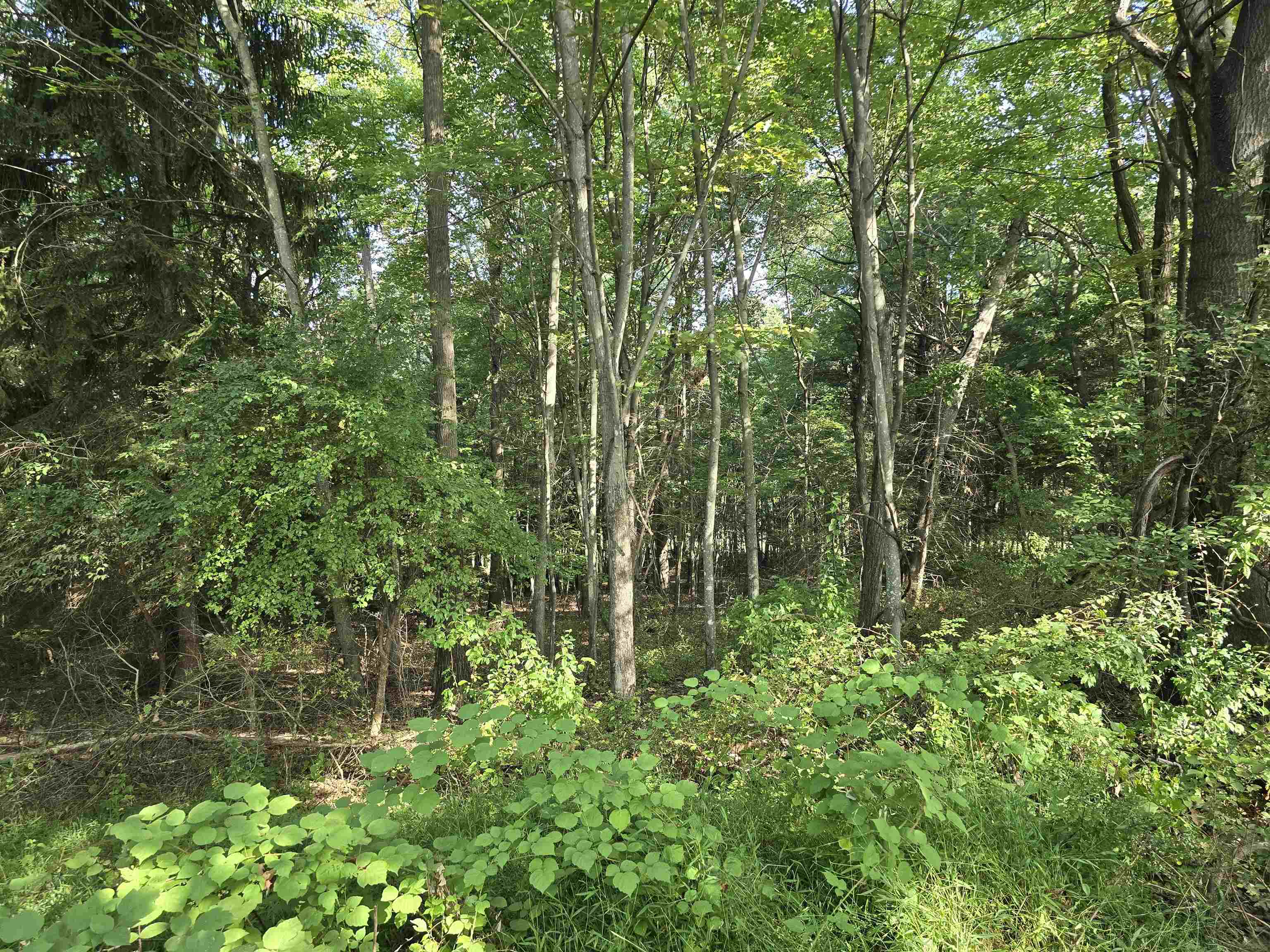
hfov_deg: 73.9
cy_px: 476
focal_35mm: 23
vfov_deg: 58.9
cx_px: 635
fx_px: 844
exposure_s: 1/180
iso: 125
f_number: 1.7
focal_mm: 6.3
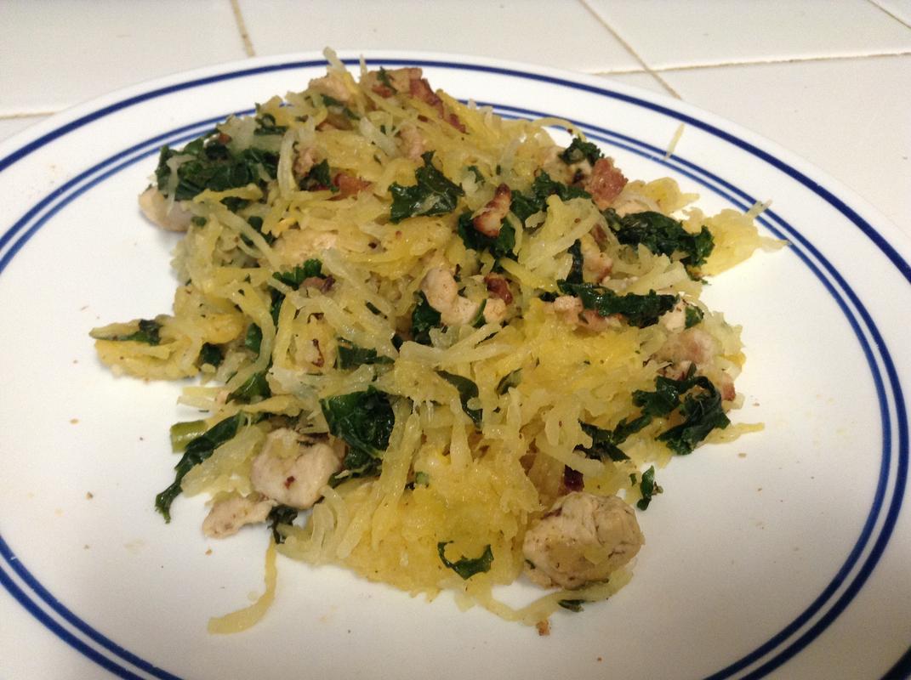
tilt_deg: -43.5
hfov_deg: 55.4
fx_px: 867
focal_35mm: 33
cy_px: 340
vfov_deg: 42.8
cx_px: 456
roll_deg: -6.1
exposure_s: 1/24
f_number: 2.4
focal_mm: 3.3
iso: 80
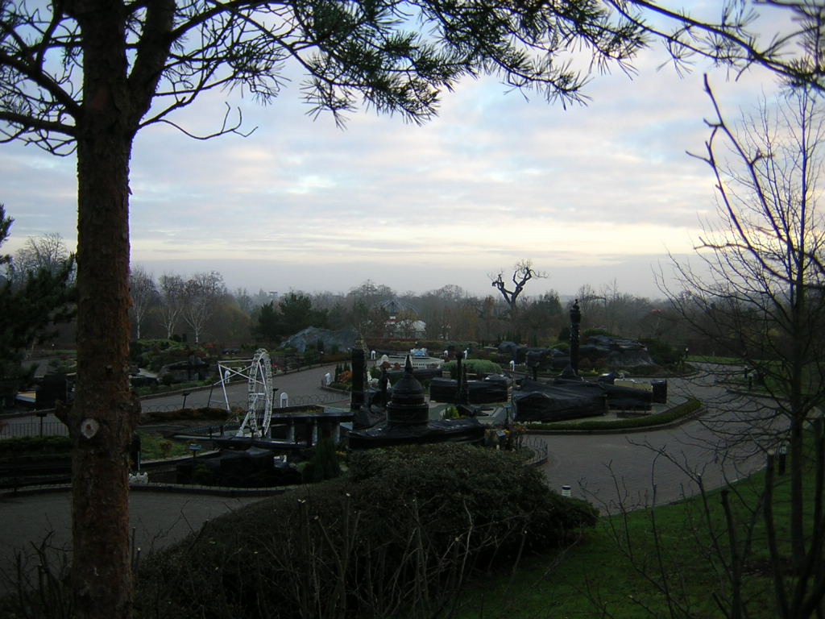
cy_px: 310
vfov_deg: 39.7
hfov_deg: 51.4
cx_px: 412
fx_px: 858
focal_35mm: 36
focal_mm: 4.7
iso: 100
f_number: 2.6
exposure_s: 1/92.7
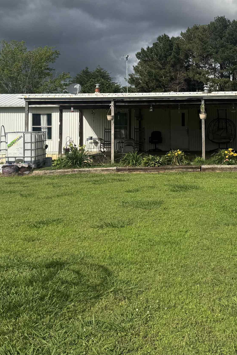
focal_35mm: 46
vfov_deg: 42.1
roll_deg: +0.5
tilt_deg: +1.3
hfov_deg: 29.0
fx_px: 454
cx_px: 158
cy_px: 112
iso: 80
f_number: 1.78
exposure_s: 1/7092
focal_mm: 6.76
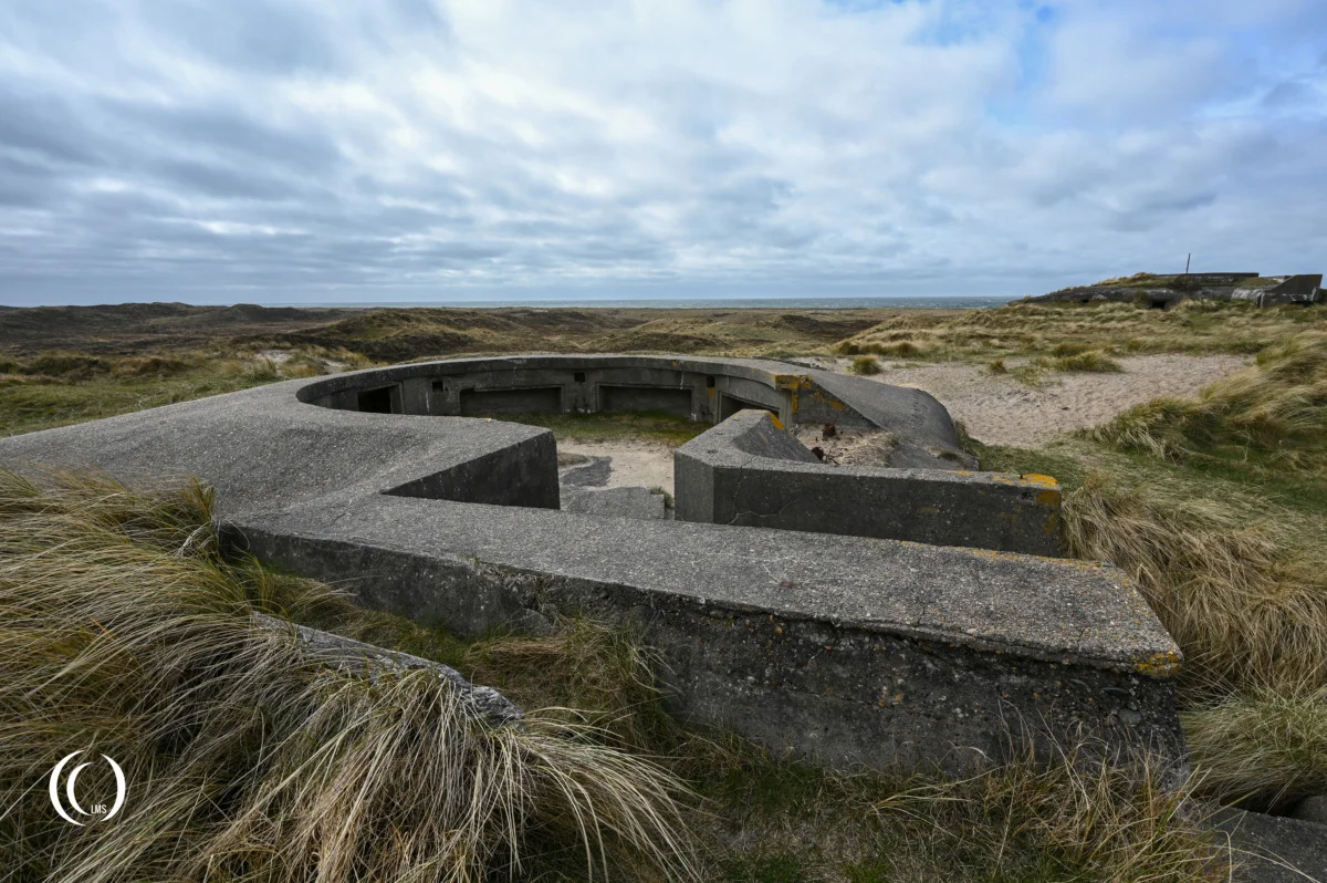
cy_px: 442
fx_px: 626
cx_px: 664
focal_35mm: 17
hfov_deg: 93.3
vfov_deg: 70.3
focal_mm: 17
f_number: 8
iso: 100
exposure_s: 1/250
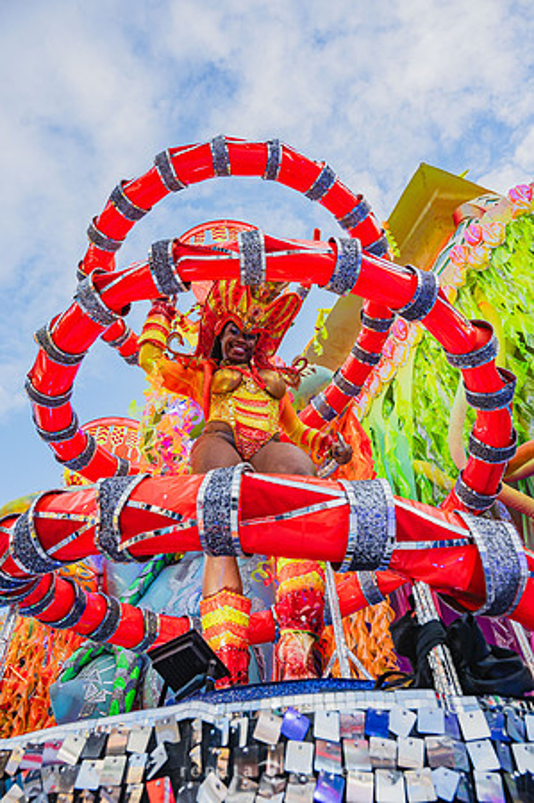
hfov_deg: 53.0
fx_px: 535
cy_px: 402
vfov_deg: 73.8
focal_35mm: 24
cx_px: 267
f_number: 5.6
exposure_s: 1/1000
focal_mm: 24
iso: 640
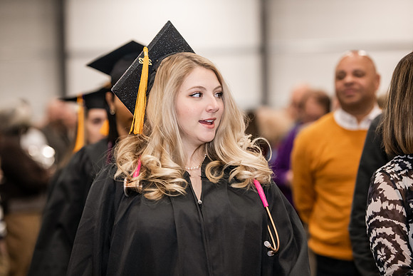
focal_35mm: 125
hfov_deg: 16.4
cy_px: 138
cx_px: 206
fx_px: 1434
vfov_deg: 11.0
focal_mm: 125
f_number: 3.2
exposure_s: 1/200
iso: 2000
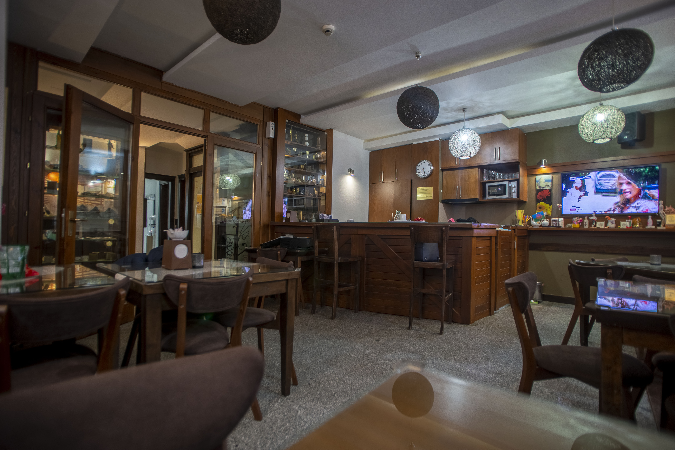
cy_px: 225
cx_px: 338
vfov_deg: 53.1
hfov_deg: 73.7
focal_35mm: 24
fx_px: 450
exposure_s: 1/60
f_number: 3.5
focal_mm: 24
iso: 800
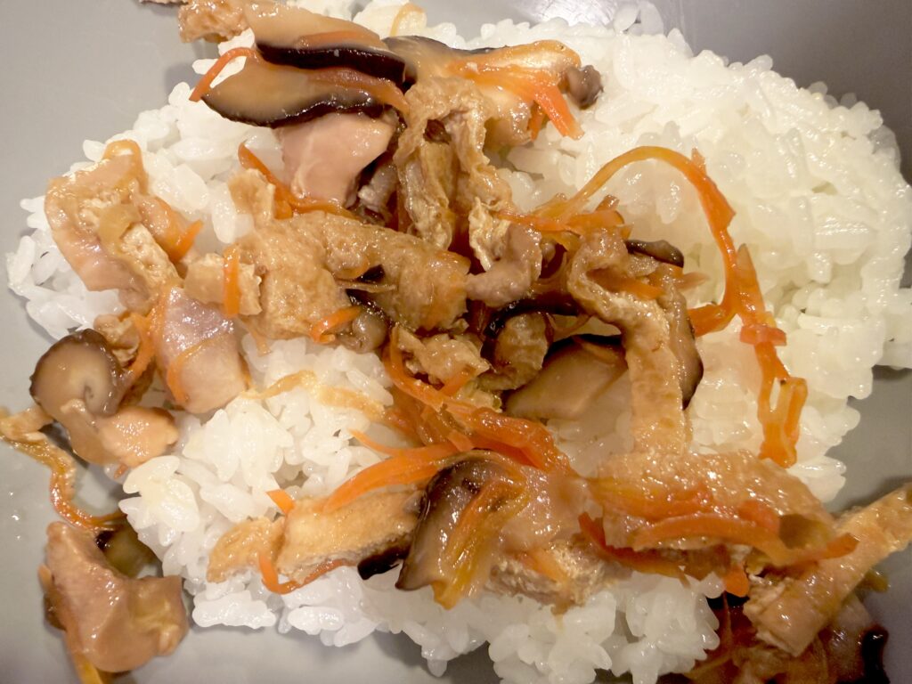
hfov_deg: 71.6
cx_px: 456
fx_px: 632
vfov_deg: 56.8
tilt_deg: -57.7
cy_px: 342
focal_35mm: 24
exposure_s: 1/50
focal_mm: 2.22
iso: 320
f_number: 2.2
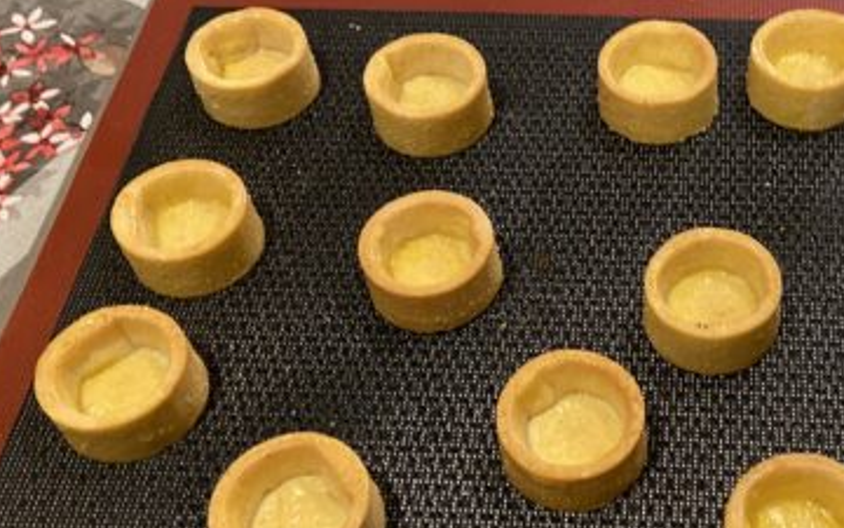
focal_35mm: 51
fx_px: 1173
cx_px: 632
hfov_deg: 38.6
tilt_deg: -56.1
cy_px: 314
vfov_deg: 25.3
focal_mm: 4.25
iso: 400
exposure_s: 1/25
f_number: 1.8
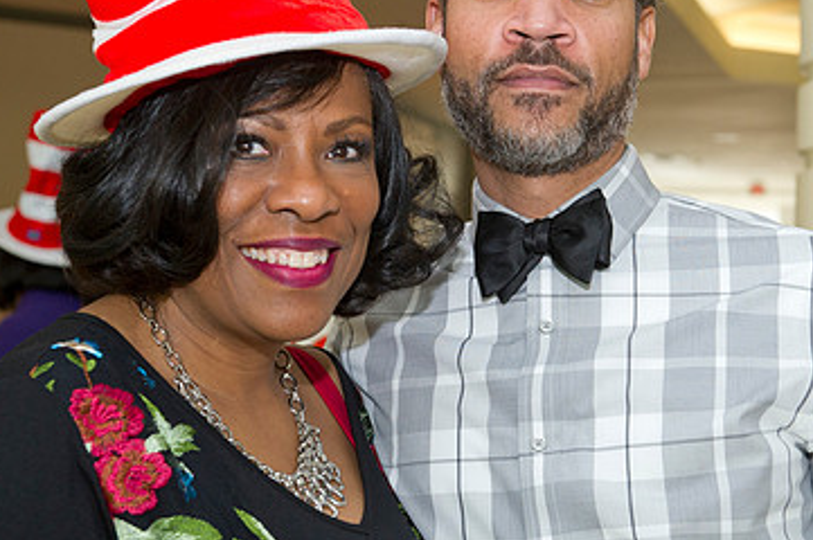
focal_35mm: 90
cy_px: 184
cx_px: 439
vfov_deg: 15.1
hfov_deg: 22.6
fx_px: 2031
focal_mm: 56
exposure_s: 1/200
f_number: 5.6
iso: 1250
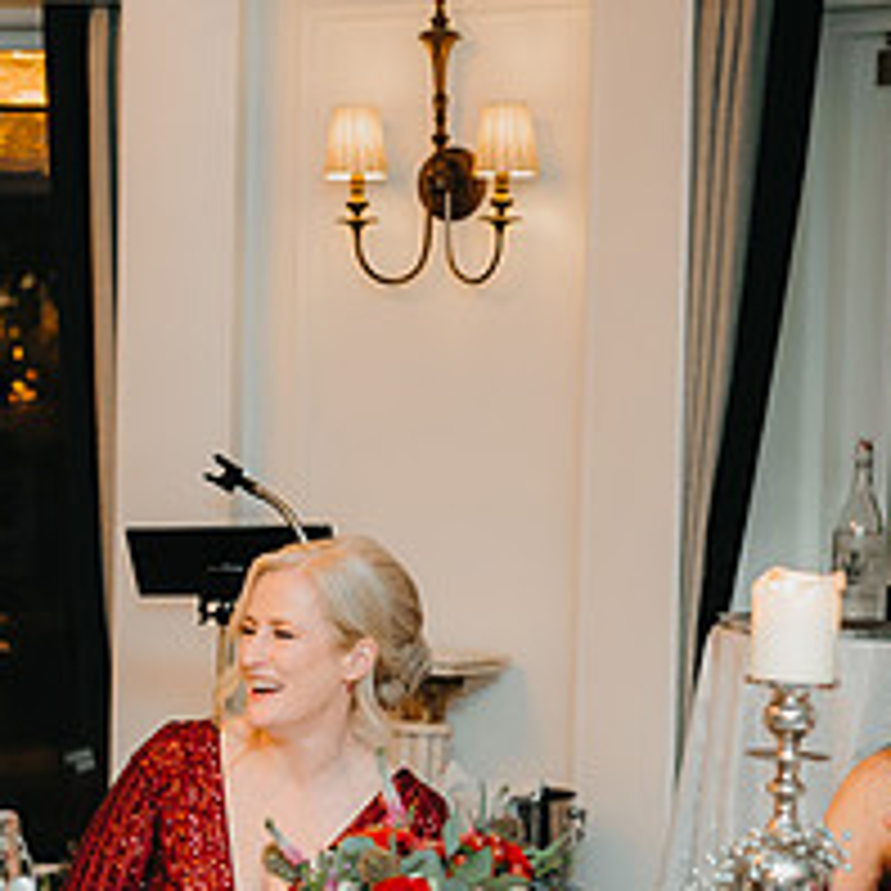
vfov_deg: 15.5
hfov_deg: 15.5
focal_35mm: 112
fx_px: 3262
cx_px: 182
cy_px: 630
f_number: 2
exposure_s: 1/200
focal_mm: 35
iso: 400
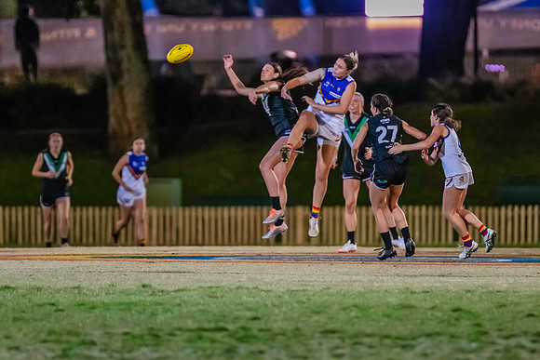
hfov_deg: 4.1
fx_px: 7506
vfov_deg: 2.7
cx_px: 312
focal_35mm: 500
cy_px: 150
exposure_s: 1/1000
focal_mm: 300
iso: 10000
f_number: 2.8
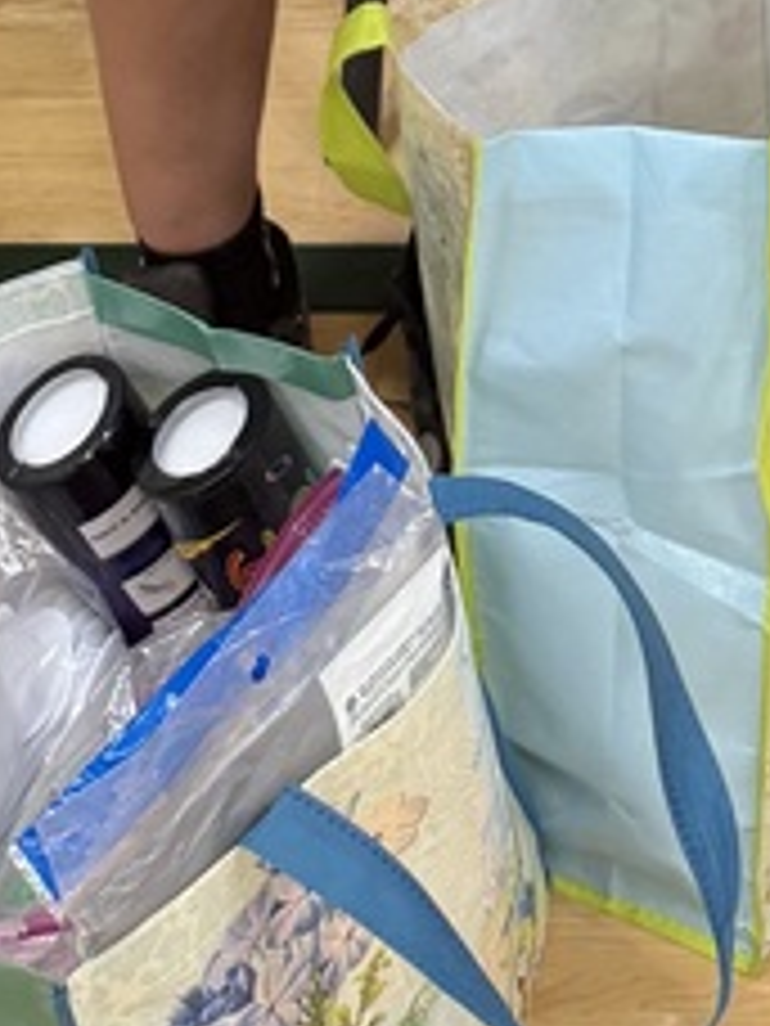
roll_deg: +0.2
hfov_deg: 13.5
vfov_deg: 14.0
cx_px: 815
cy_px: -1269
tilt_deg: -18.6
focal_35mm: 108
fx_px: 3203
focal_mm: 6.76
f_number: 1.78
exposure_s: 1/121
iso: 125
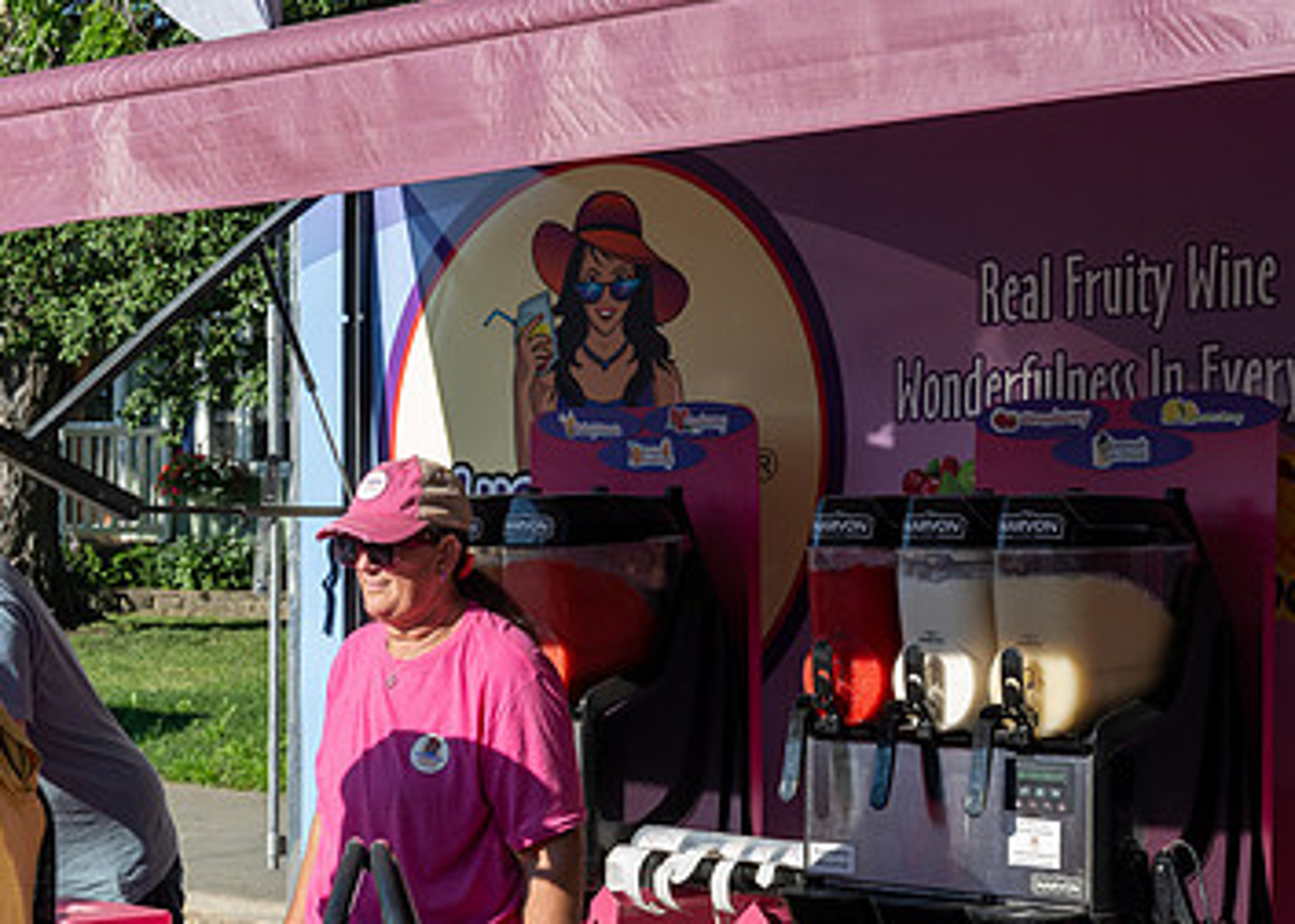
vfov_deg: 16.2
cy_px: 592
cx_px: 143
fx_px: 3236
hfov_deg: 22.1
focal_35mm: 88
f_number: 9
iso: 200
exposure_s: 1/200
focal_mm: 42
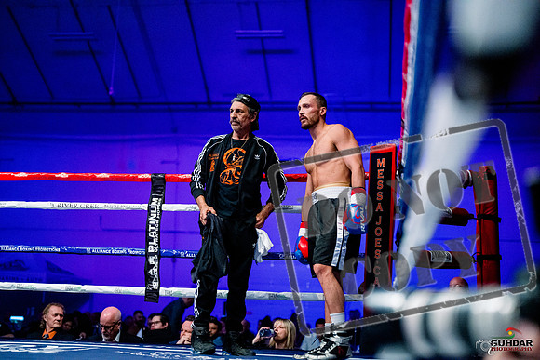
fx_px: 750
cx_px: 270
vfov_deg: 27.0
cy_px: 180
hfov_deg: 39.6
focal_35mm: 50
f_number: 1.8
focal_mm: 50
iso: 6400
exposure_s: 1/1600
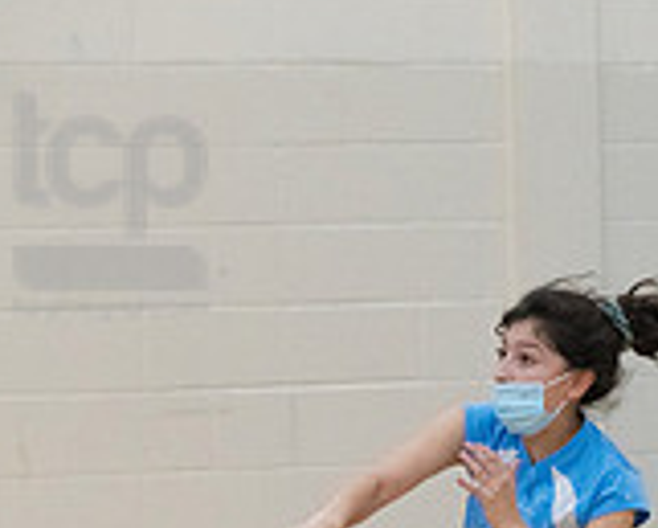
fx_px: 7658
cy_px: 643
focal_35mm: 393
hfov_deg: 4.9
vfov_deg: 3.9
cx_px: 560
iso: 6400
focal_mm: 150
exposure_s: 1/1000
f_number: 4.5
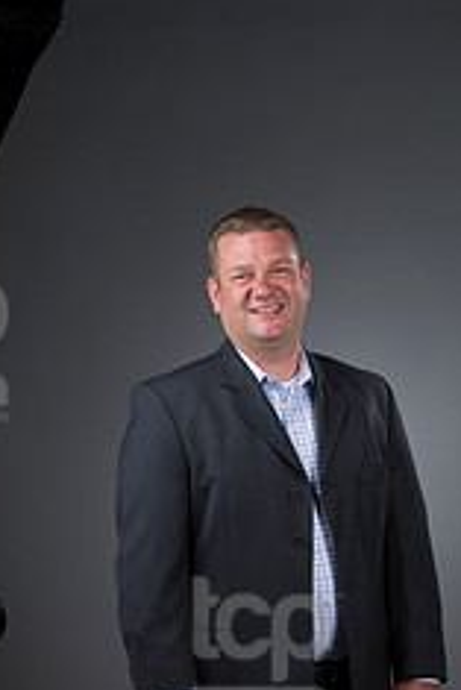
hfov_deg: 8.8
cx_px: 261
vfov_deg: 12.9
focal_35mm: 157
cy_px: 658
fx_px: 3011
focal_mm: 82
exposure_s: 1/250
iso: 160
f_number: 5.6
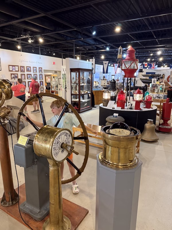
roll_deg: +0.4
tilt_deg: -12.6
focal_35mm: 24
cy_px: 115
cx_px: 86
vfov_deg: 71.6
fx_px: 159
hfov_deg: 56.8
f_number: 1.78
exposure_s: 1/60
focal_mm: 6.76
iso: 500
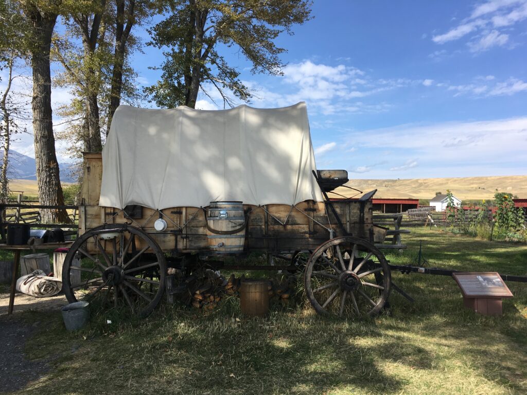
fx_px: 442
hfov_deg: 61.7
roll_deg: -1.1
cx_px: 264
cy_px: 198
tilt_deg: +0.0
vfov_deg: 48.2
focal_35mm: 29
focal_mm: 4.15
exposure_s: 1/1374
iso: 25
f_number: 2.2
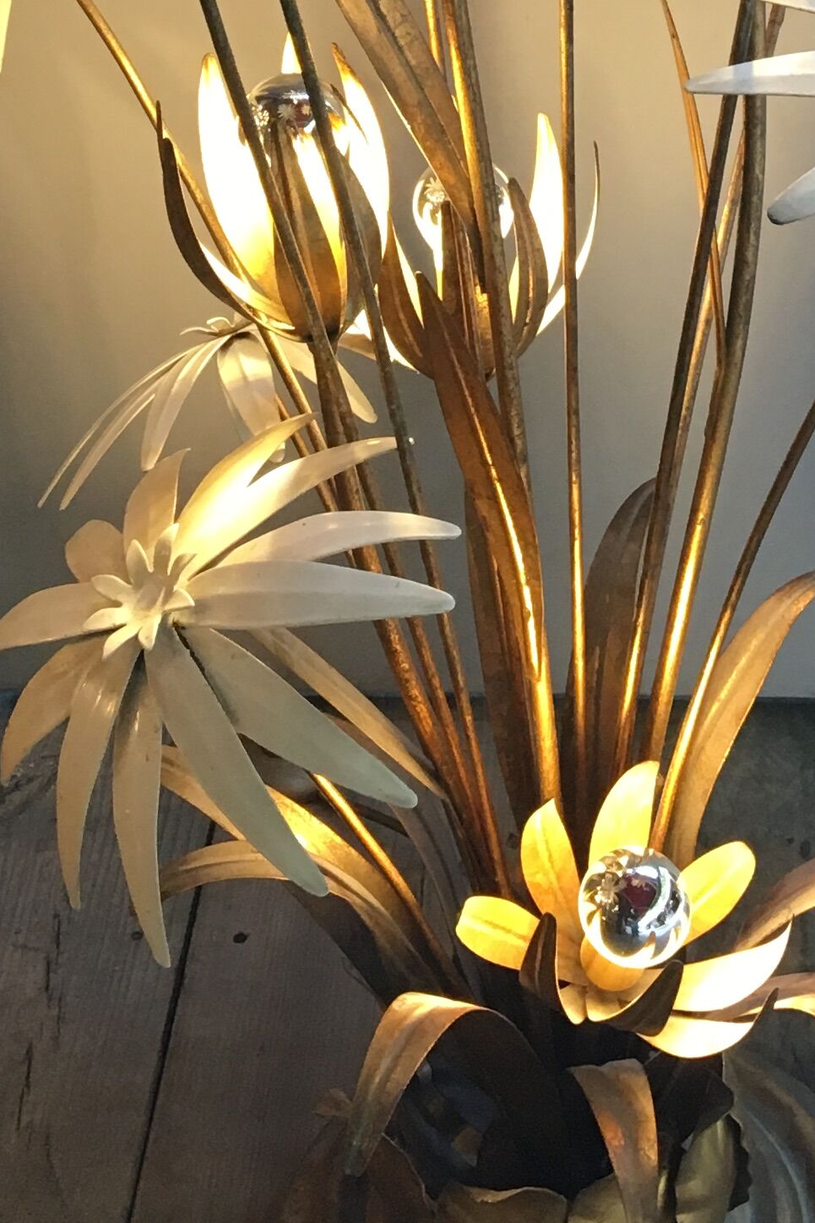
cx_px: 324
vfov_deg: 22.3
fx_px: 2853
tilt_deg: -19.7
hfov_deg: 16.2
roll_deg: +4.2
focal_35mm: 84
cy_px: -243
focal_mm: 4.15
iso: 50
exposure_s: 1/33
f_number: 2.2
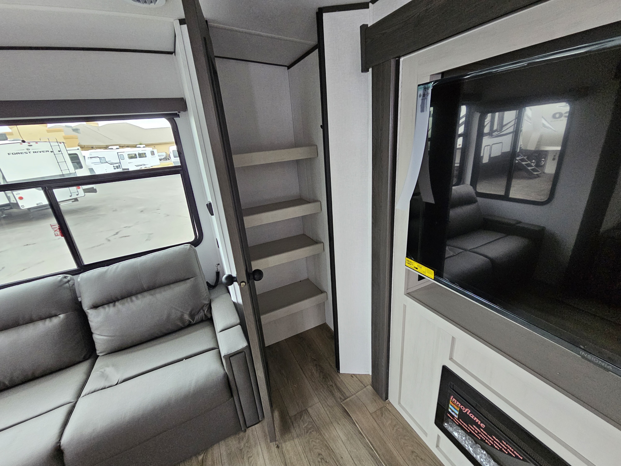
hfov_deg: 106.2
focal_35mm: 13
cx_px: 310
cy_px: 233
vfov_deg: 89.9
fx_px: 233
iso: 250
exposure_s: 1/77.5
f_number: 2.2
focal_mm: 2.2
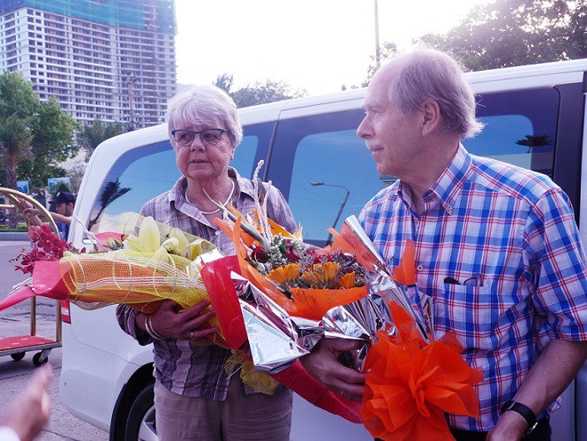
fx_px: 645
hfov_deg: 49.0
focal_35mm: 38
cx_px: 294
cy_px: 220
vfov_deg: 37.7
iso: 160
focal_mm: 19
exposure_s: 1/100
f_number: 5.6
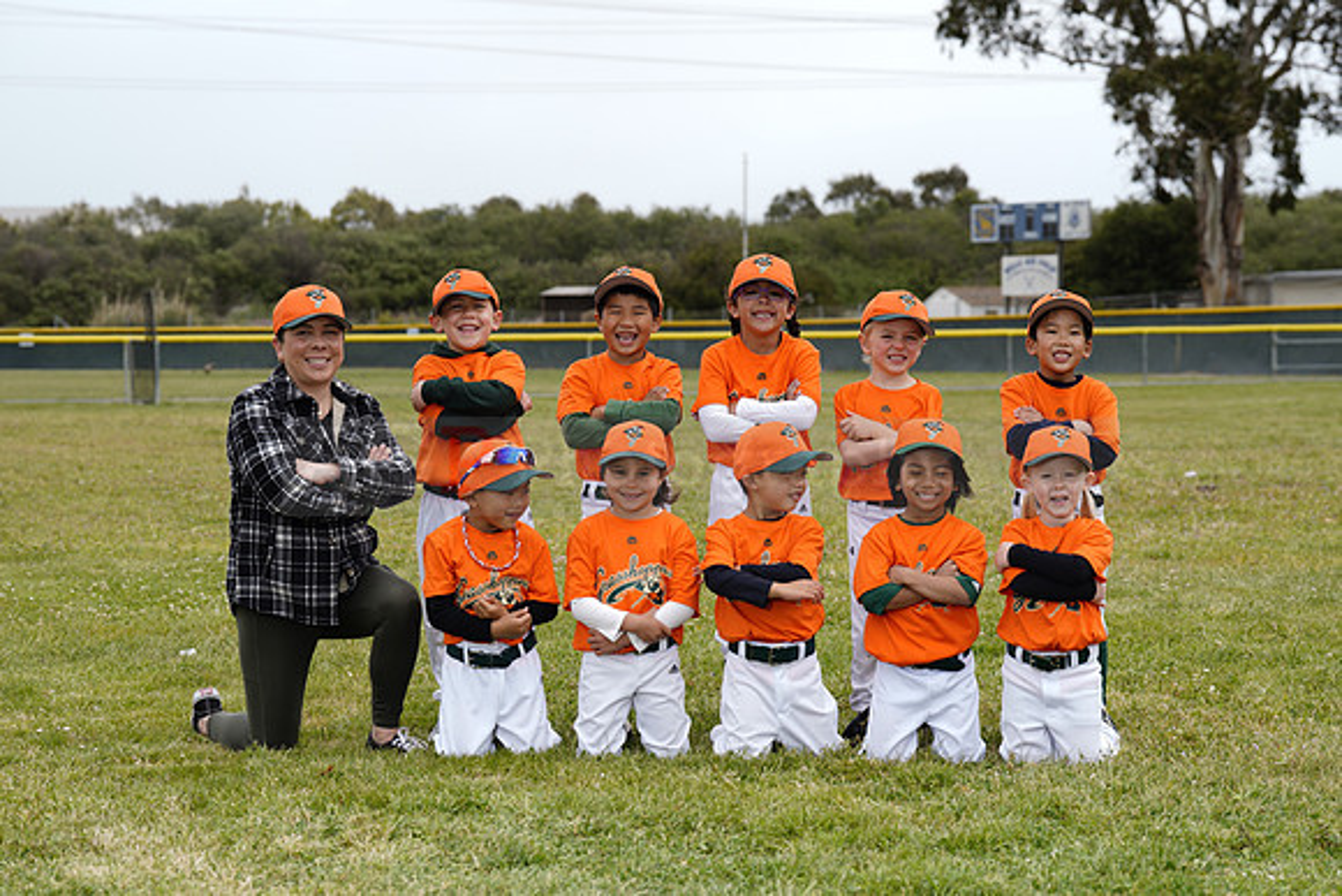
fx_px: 3281
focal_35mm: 88
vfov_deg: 15.5
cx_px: 671
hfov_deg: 23.1
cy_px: 448
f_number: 5.6
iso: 50
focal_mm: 88
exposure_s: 1/250
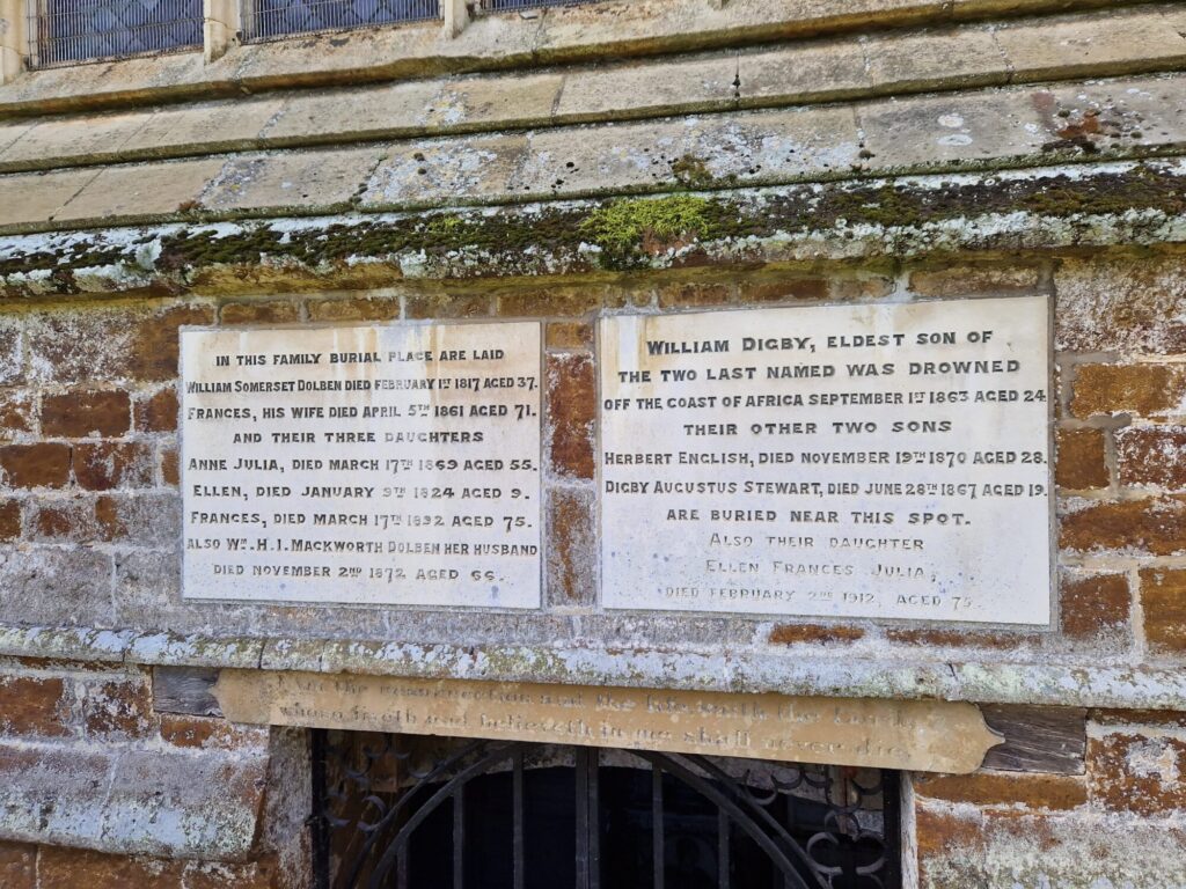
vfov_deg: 58.9
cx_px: 593
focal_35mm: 23
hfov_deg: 73.9
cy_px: 444
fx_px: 788
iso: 50
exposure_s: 1/407
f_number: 1.8
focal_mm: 5.4
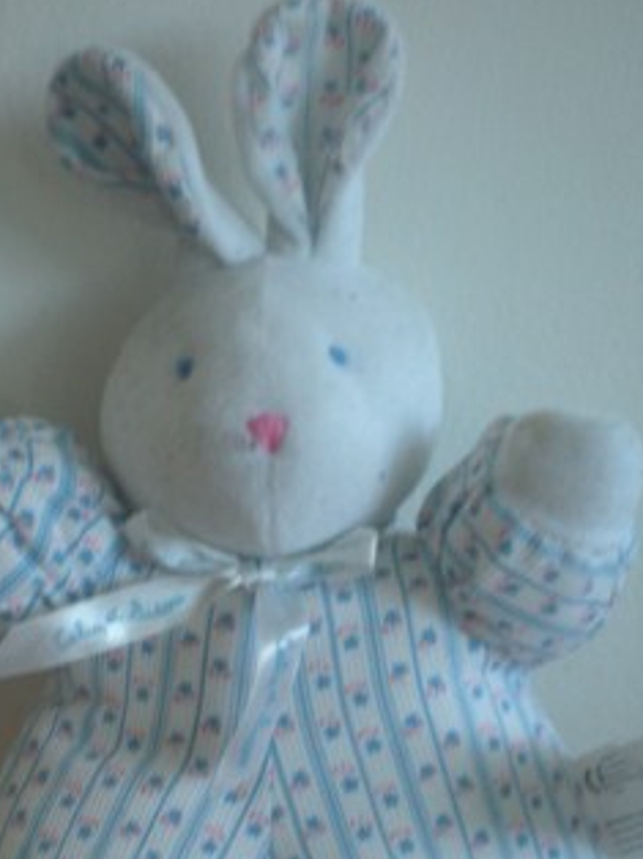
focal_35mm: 63
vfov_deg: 30.2
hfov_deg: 23.2
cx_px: 265
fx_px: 1562
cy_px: 651
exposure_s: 1/26.1
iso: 200
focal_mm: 6.3
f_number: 3.1
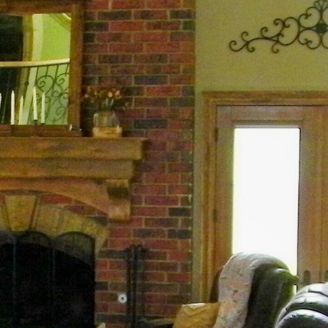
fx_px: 1351
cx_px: 46
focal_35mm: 126
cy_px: 364
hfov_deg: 13.7
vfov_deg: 13.6
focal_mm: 5
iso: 100
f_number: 3.5
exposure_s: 1/30
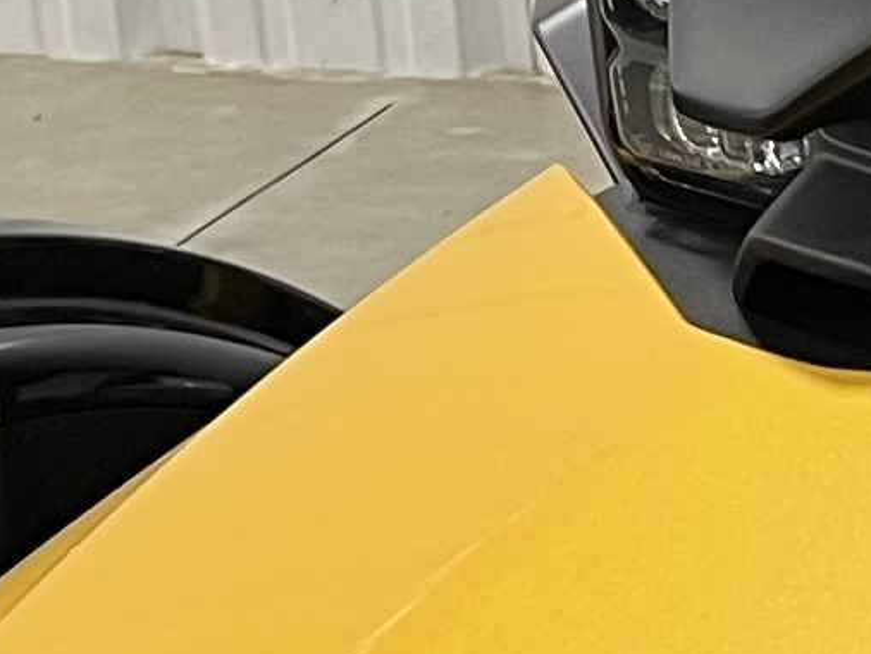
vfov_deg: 7.0
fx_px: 5211
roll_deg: -0.1
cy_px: 1146
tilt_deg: -25.9
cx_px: 1720
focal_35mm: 207
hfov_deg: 9.0
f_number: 1.5
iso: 80
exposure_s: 1/60
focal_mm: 5.7
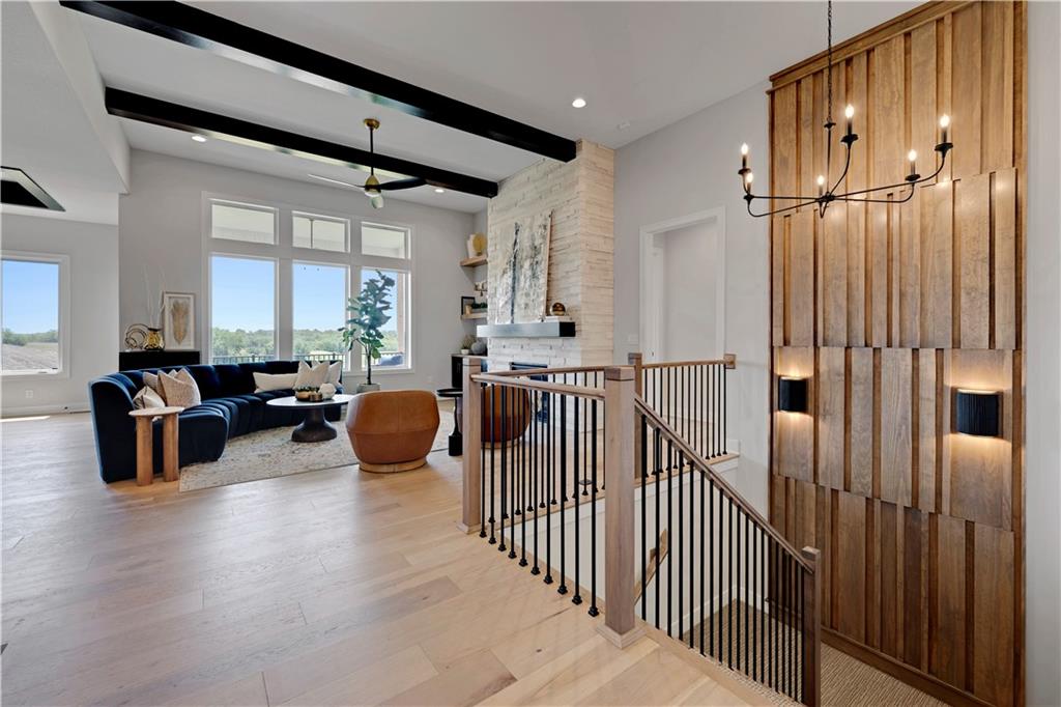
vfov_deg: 77.3
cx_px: 530
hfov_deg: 100.4
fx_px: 442
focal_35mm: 15
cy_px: 354
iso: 100
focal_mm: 15
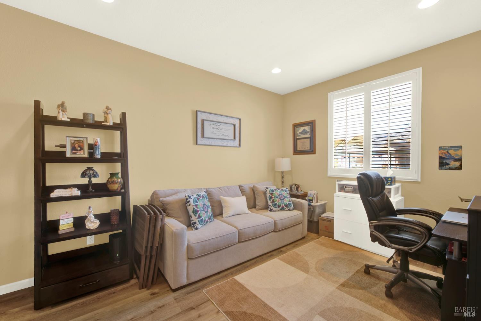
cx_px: 240
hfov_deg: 104.2
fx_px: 187
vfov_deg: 81.3
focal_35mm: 14
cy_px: 160
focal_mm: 14
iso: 100
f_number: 14
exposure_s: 1/4
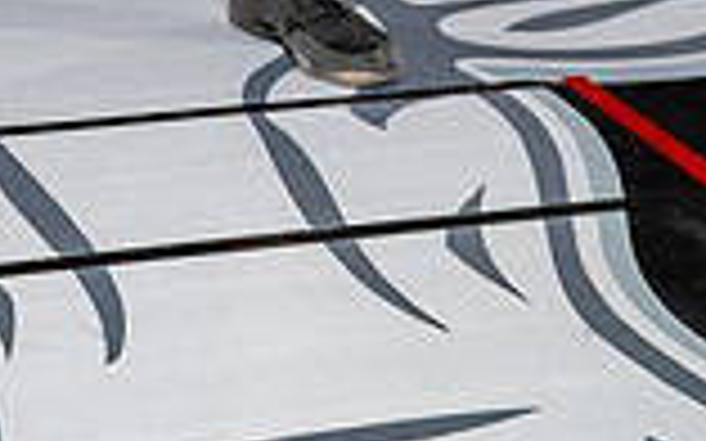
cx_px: 90
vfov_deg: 10.9
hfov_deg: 19.5
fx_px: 2020
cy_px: -549
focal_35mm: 105
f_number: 5.6
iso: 320
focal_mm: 36
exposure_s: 1/250
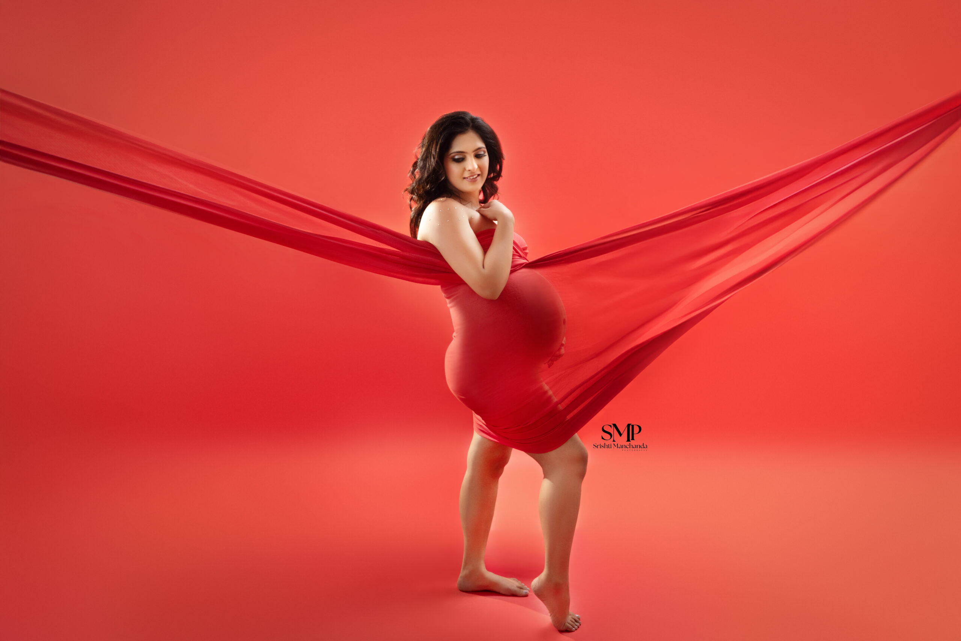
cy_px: 320
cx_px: 480
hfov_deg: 62.3
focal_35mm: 30
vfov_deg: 43.9
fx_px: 795
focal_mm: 29.8
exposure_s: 1/100
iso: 1250
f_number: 3.5
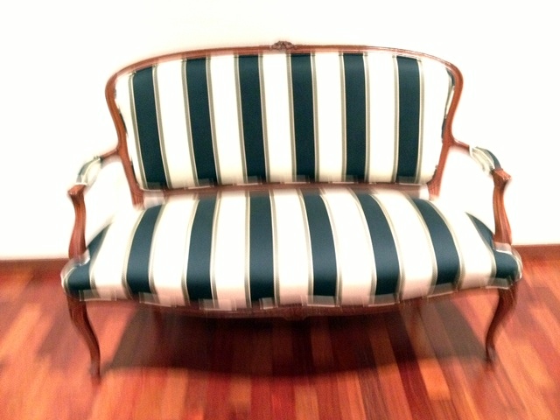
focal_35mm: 35
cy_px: 210
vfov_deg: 40.7
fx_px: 566
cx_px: 280
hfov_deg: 52.6
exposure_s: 1/15
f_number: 2.4
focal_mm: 4.28
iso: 640
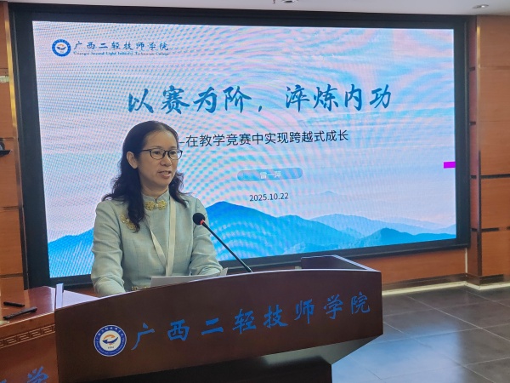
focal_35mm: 42
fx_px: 619
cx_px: 255
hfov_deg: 44.8
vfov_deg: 34.3
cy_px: 192
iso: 628
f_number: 1.8
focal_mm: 6.14
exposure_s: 1/100
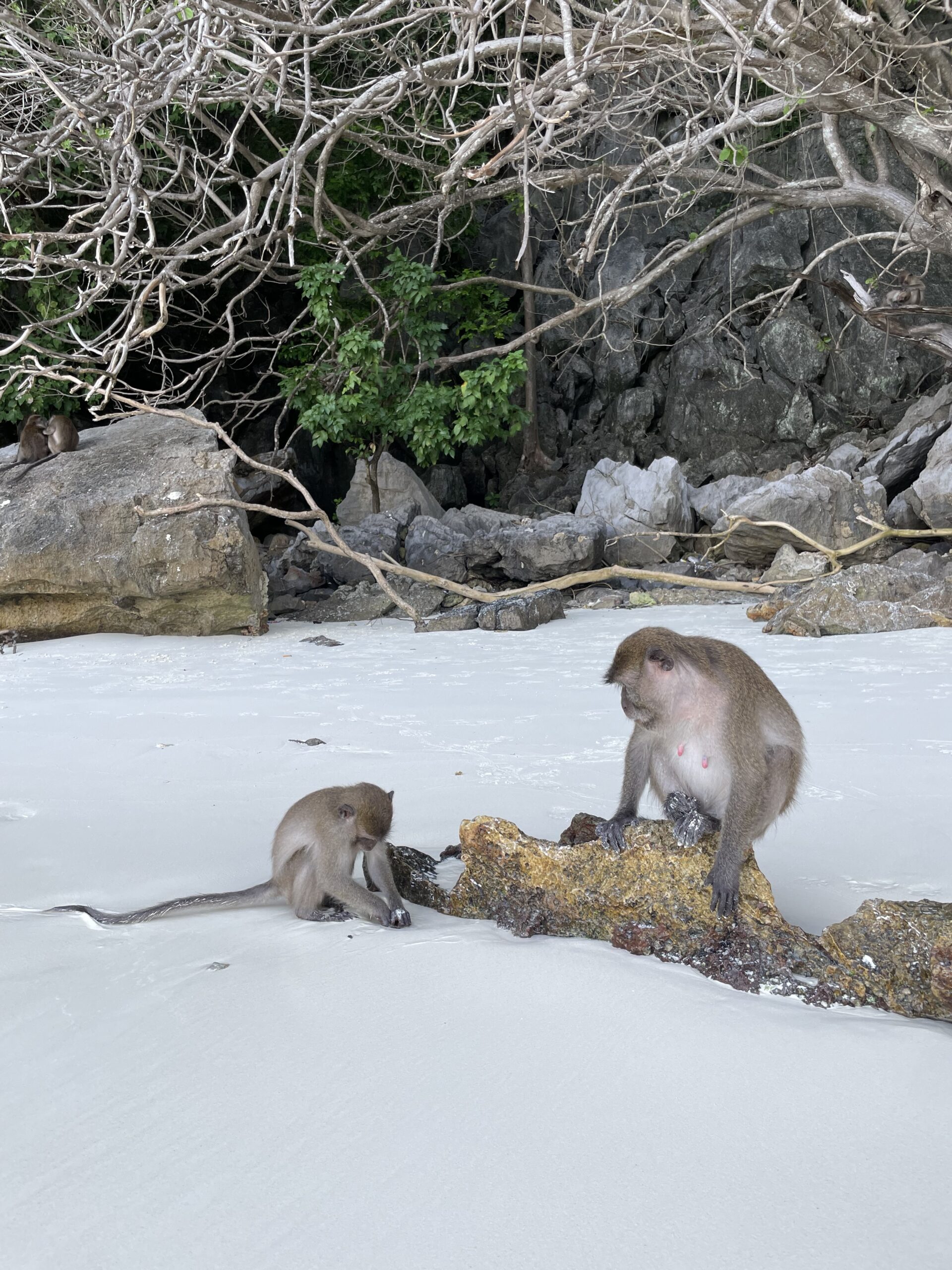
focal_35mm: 26
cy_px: 635
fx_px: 953
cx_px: 476
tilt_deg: +0.8
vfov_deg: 67.3
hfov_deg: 53.1
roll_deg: +1.1
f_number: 1.6
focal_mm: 4.2
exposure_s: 1/207
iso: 32
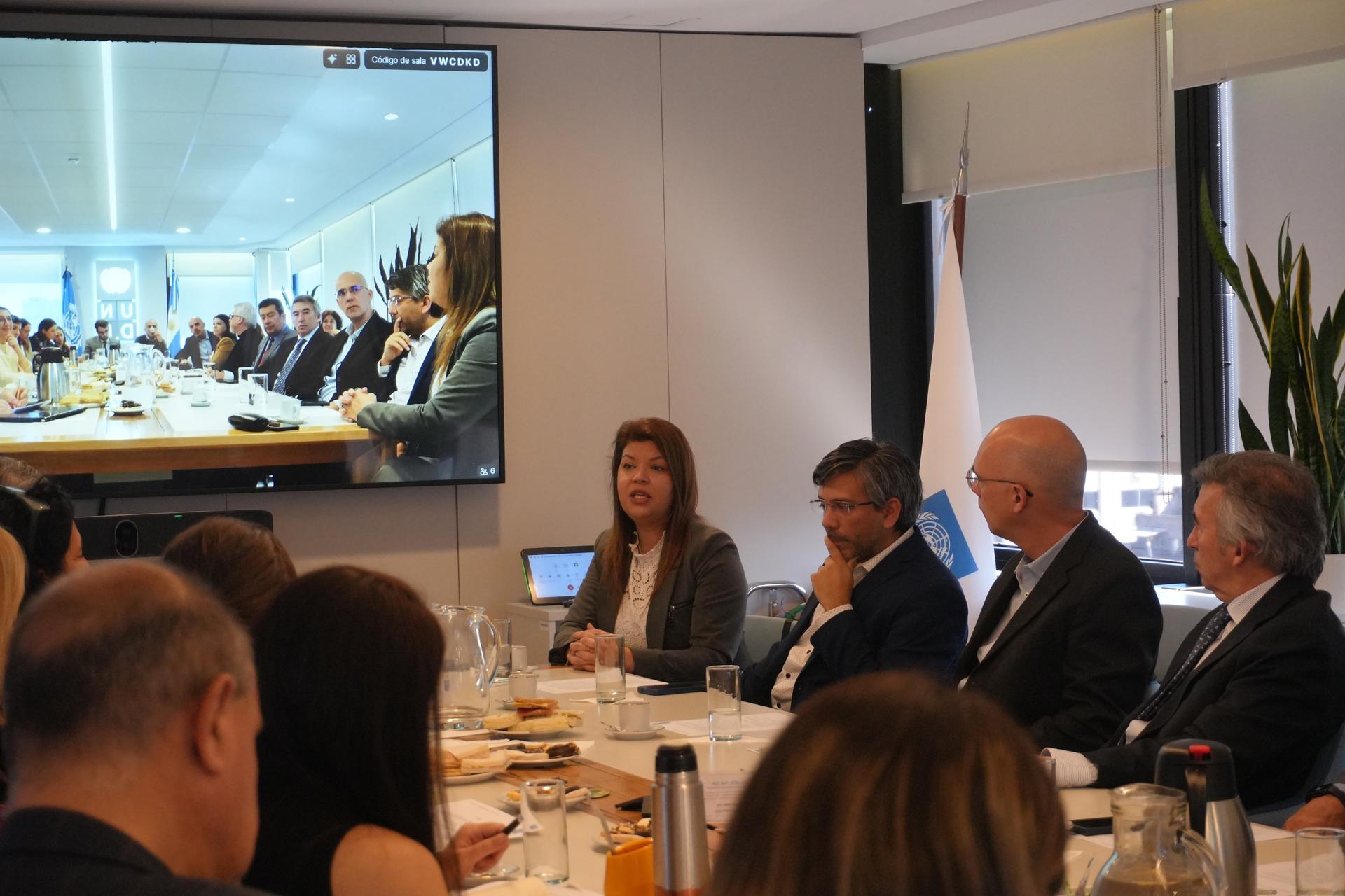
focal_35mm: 75
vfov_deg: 18.2
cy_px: 448
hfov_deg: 27.0
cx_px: 672
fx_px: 2802
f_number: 5.6
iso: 2500
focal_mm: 50
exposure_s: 1/160
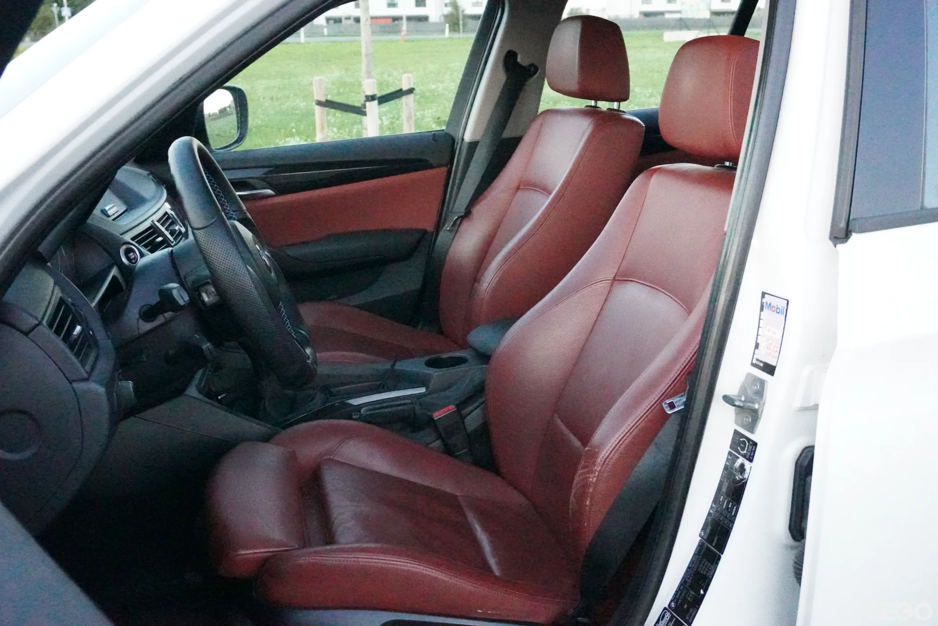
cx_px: 469
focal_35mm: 38
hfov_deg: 51.3
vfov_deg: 35.5
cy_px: 313
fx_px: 977
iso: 40000
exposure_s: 1/4000
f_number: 5.6
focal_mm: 25
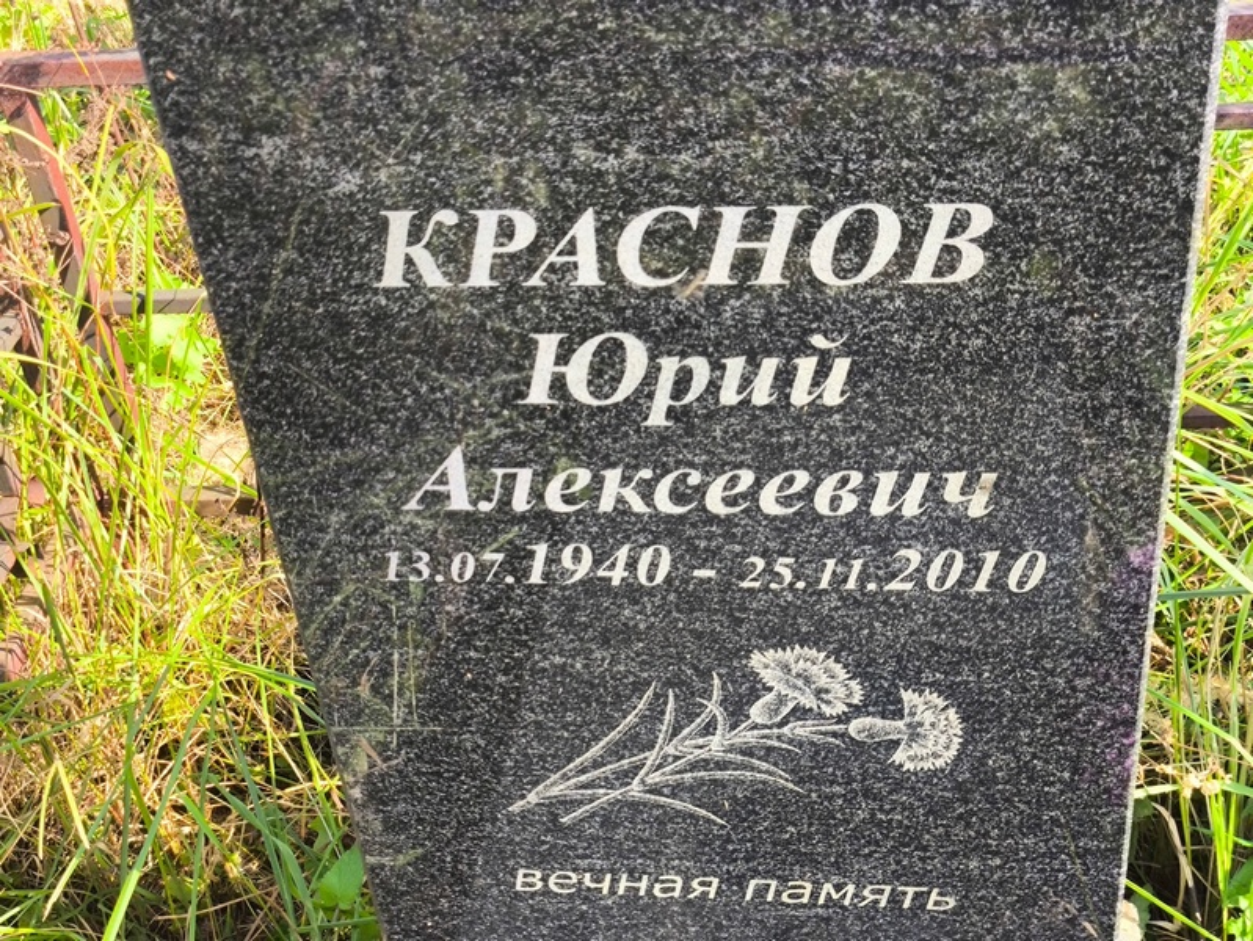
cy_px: 470
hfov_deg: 38.2
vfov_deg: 29.1
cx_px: 626
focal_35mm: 50
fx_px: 1811
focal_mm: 4.71
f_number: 1.7
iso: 50
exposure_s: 1/230
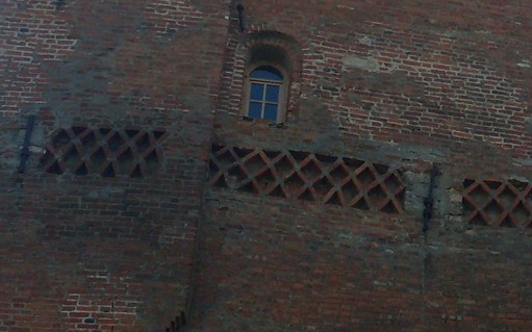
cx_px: 528
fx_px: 1638
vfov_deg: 11.3
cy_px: -80
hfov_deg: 18.0
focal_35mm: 113
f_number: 8.4
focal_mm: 6.3
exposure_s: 1/180
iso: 80
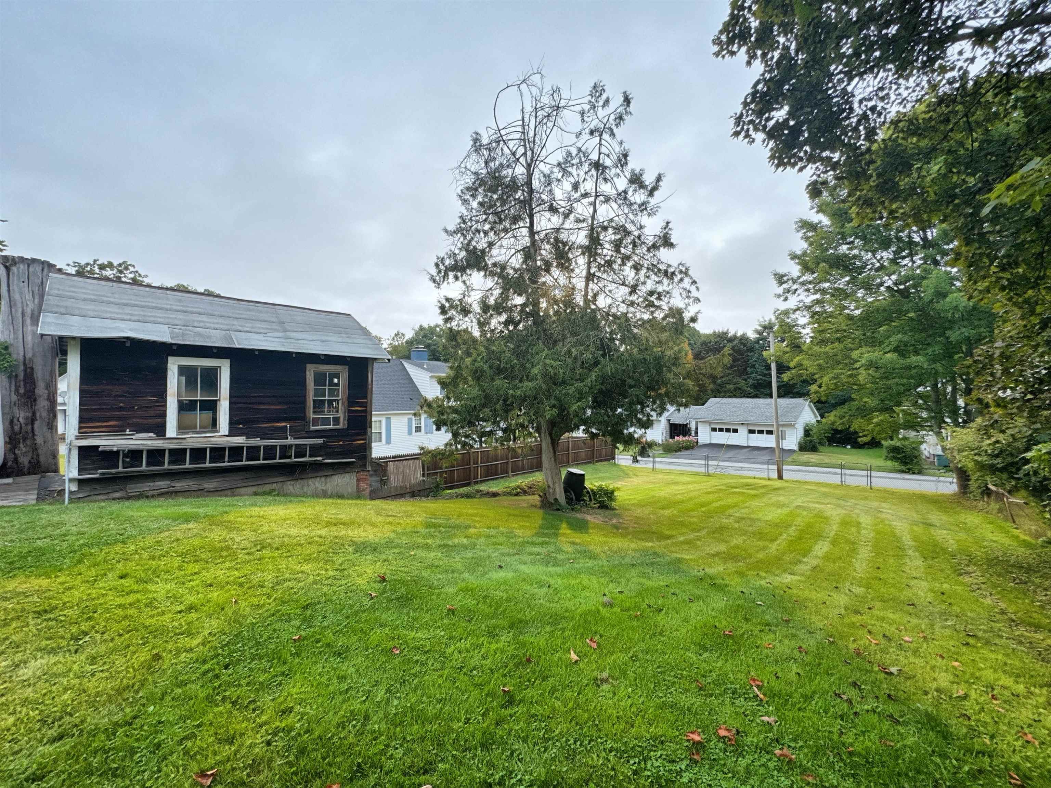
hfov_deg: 102.1
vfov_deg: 85.7
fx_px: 425
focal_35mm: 14
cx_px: 526
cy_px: 394
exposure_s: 1/899
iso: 50
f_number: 2.2
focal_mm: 2.22
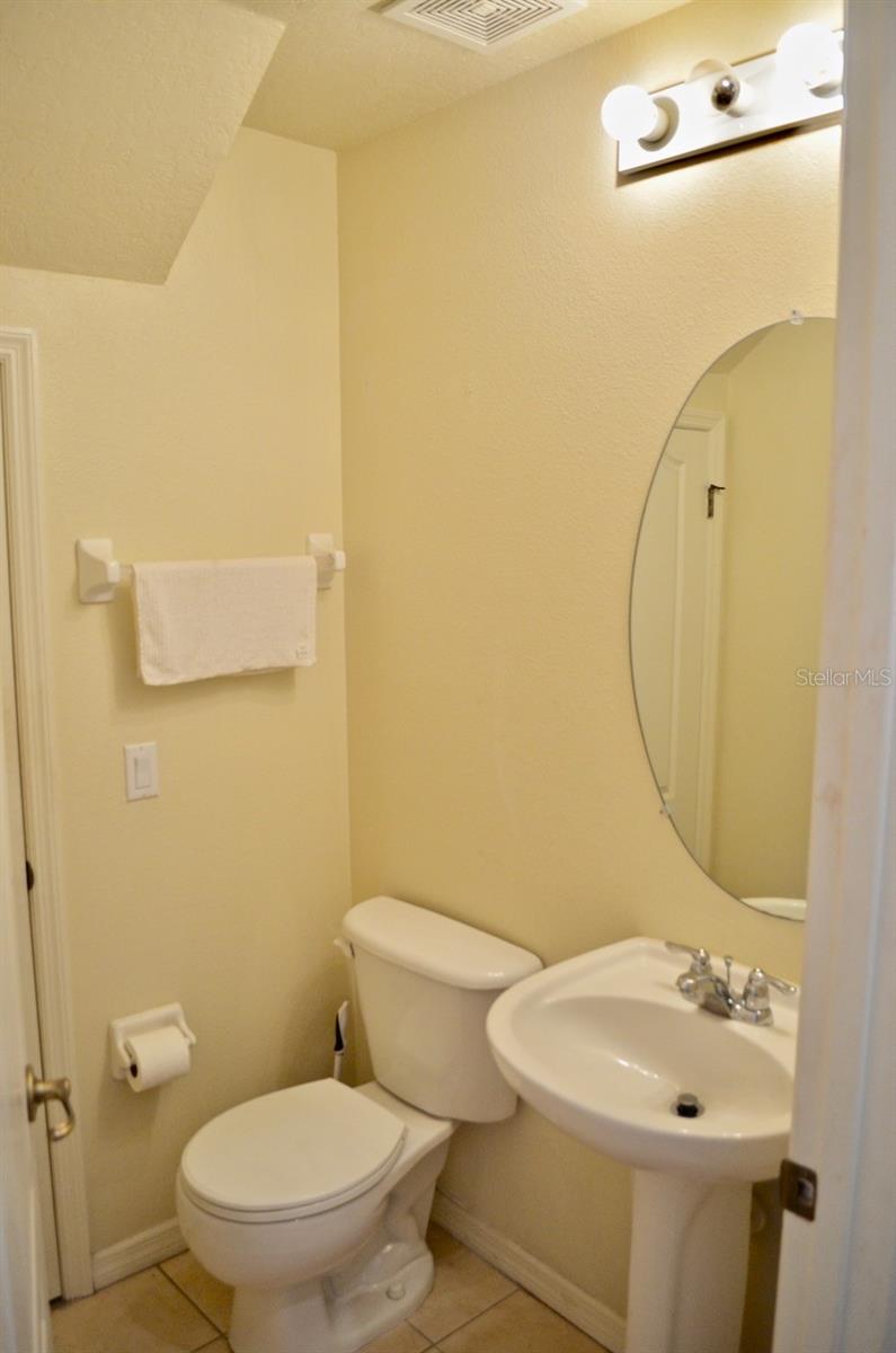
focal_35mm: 27
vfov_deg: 67.5
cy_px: 676
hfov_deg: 47.7
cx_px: 448
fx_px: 1012
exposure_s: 1/60
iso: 720
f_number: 4
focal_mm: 18
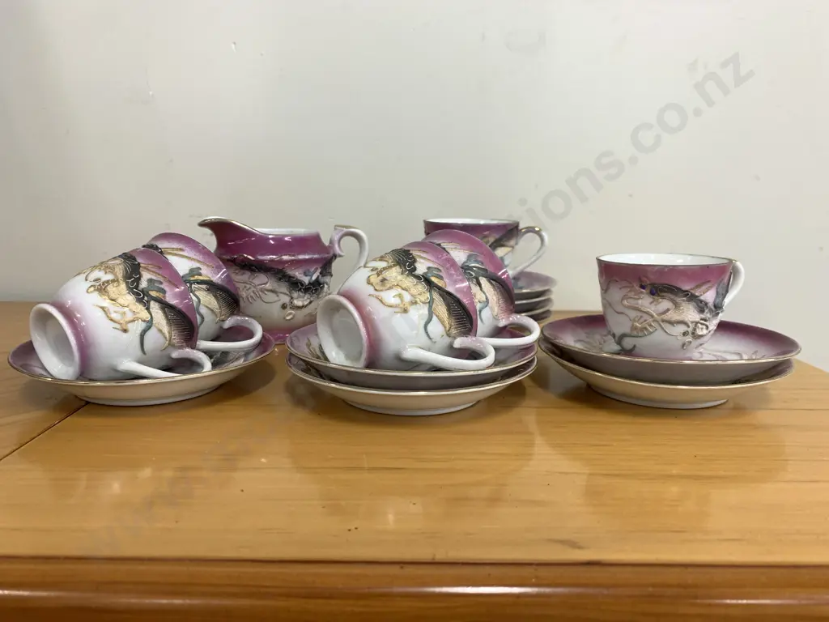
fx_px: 623
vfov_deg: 53.1
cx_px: 414
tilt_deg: -11.6
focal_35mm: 26
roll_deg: -1.9
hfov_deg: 67.3
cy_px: 311
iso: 64
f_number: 1.8
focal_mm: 4.25
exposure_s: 1/50
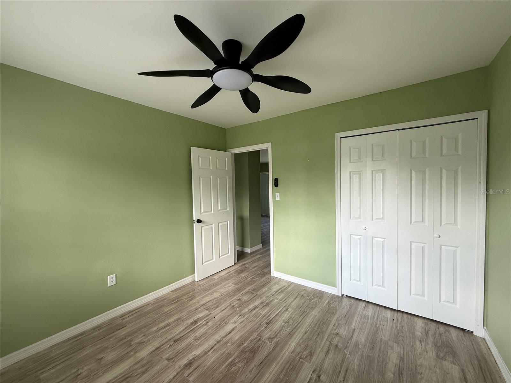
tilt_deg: -1.6
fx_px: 207
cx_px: 256
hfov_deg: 102.1
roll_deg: +1.4
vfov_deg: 85.7
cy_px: 192
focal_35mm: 14
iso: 80
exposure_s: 1/99
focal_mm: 2.22
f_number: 2.2
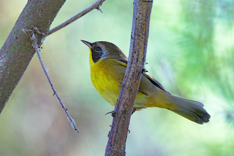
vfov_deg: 1.2
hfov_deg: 1.8
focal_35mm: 1134
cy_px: 76
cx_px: 77
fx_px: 7364
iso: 1100
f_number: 4
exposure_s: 1/1600
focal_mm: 560
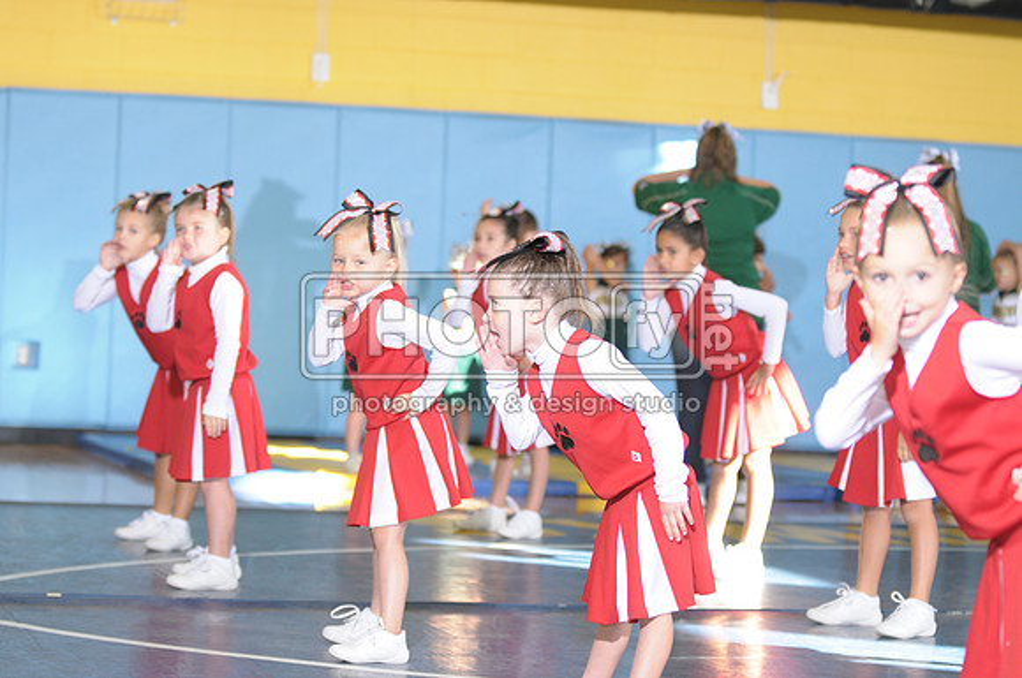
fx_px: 2977
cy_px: 339
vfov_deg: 13.0
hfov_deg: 19.5
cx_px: 511
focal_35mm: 105
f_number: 2.8
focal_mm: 70
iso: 500
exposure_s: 1/125
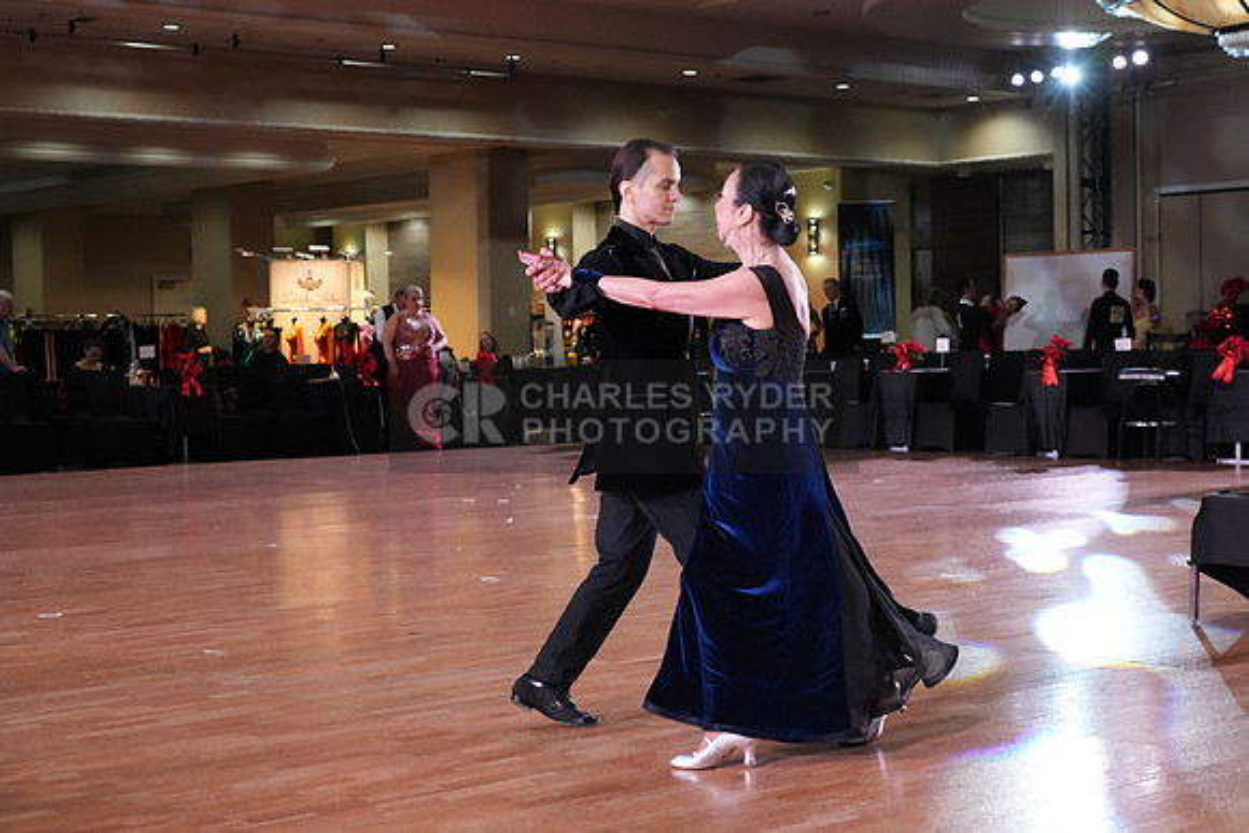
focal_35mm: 58
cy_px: 416
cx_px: 624
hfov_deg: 34.5
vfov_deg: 23.4
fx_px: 2013
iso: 5000
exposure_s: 1/320
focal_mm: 58
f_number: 5.6
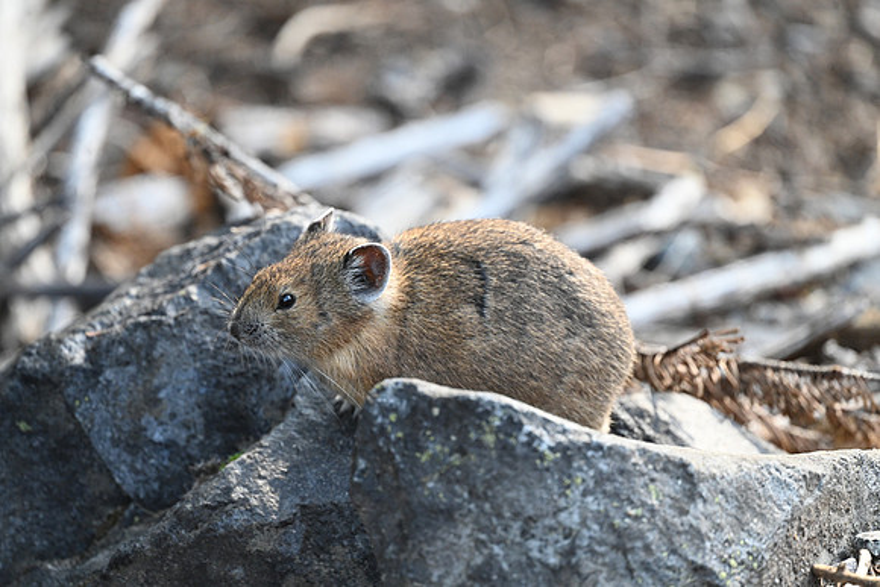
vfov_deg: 2.3
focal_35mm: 600
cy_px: 294
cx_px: 440
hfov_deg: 3.4
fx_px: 14669
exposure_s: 1/640
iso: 2800
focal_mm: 600
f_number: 6.3
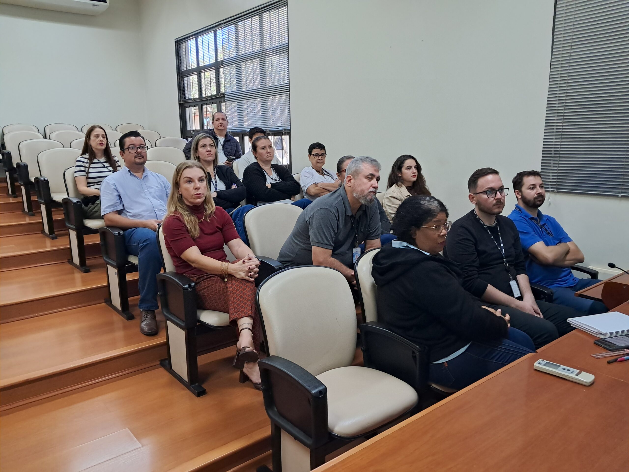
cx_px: 314
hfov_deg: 65.3
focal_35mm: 27
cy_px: 236
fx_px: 491
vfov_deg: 51.4
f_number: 1.8
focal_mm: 4
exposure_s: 1/60
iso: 640
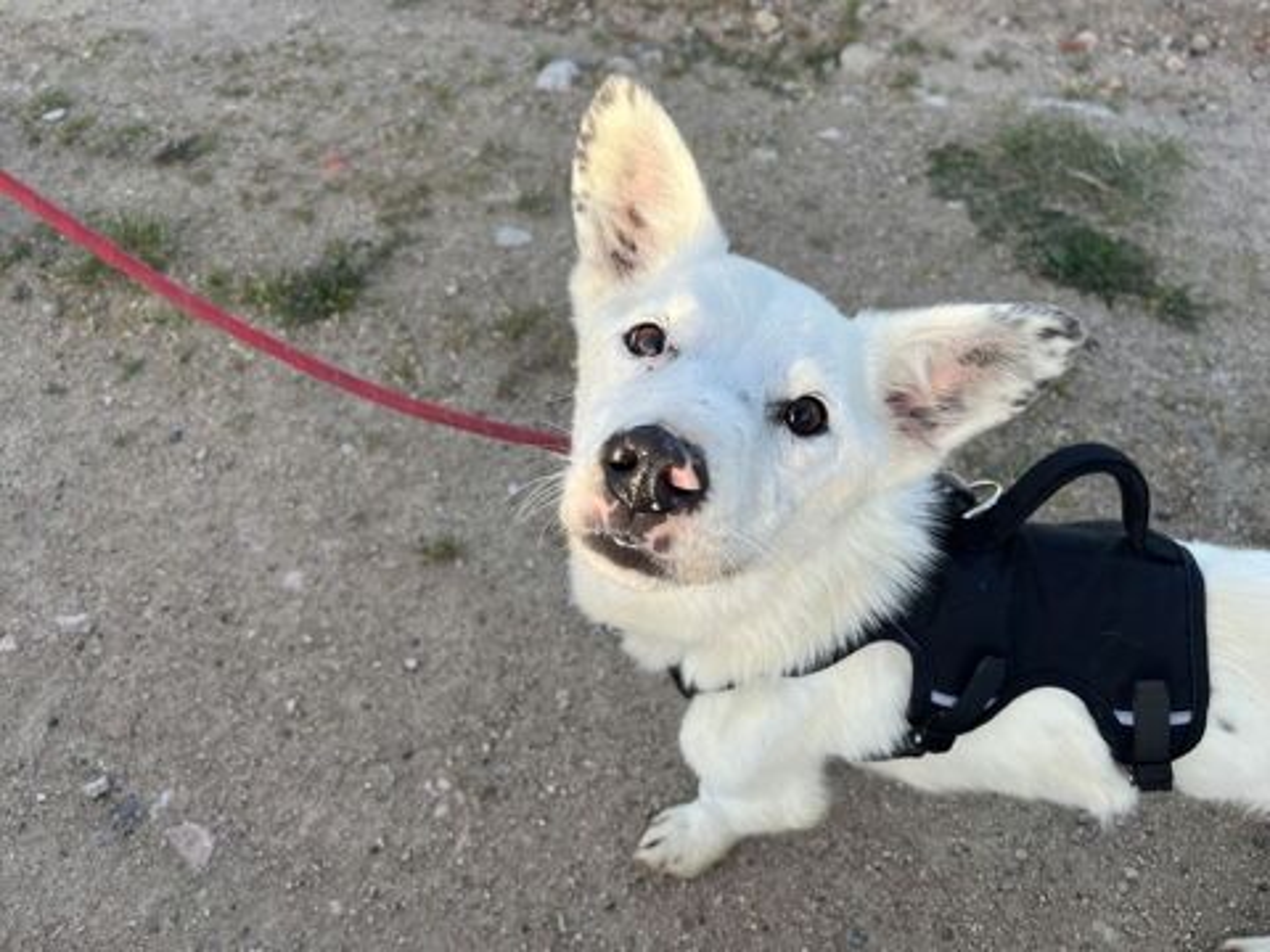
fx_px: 954
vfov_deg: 53.1
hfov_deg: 67.3
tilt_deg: -58.9
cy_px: 476
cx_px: 635
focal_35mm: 26
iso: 50
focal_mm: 5.1
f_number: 1.6
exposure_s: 1/598
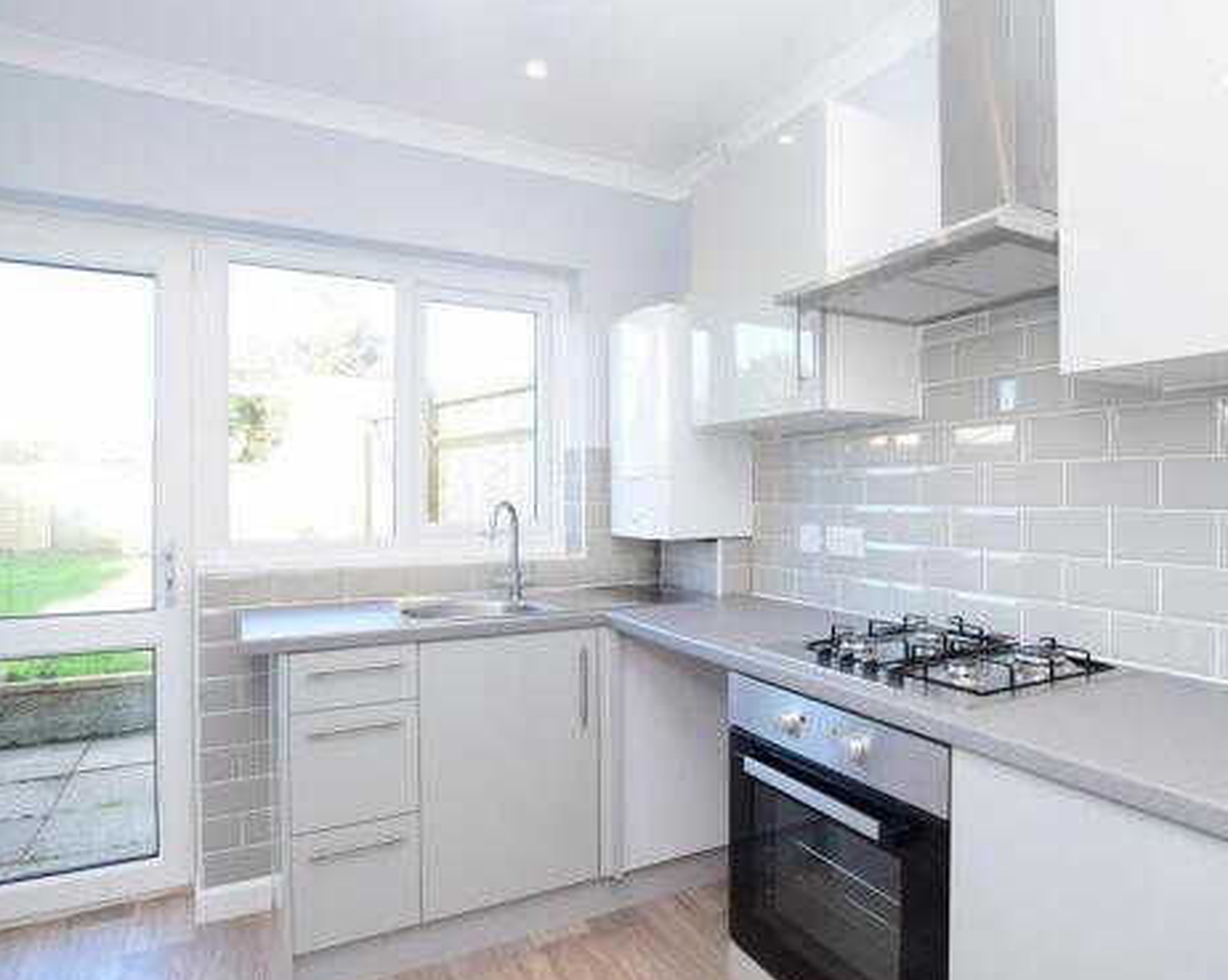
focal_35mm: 20
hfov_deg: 80.2
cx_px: 675
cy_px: 490
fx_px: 726
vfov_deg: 68.0
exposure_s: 1/40
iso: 400
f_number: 8
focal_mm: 10
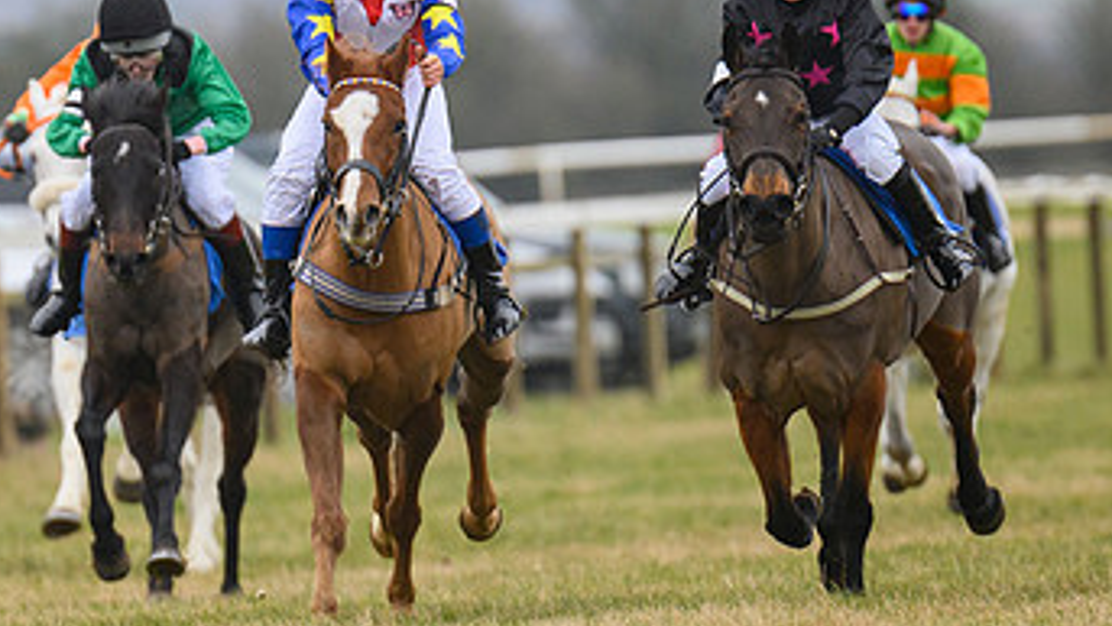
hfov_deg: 2.6
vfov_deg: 1.5
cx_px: 219
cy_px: 197
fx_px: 24062
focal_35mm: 816
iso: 800
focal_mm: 300
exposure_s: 1/640
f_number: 4
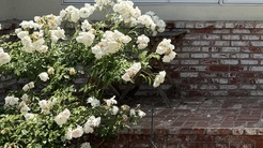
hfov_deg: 27.1
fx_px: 495
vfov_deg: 16.3
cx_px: 293
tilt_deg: +1.8
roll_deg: -0.5
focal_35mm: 71
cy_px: -25
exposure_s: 1/3413
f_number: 1.78
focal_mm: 6.76
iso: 80
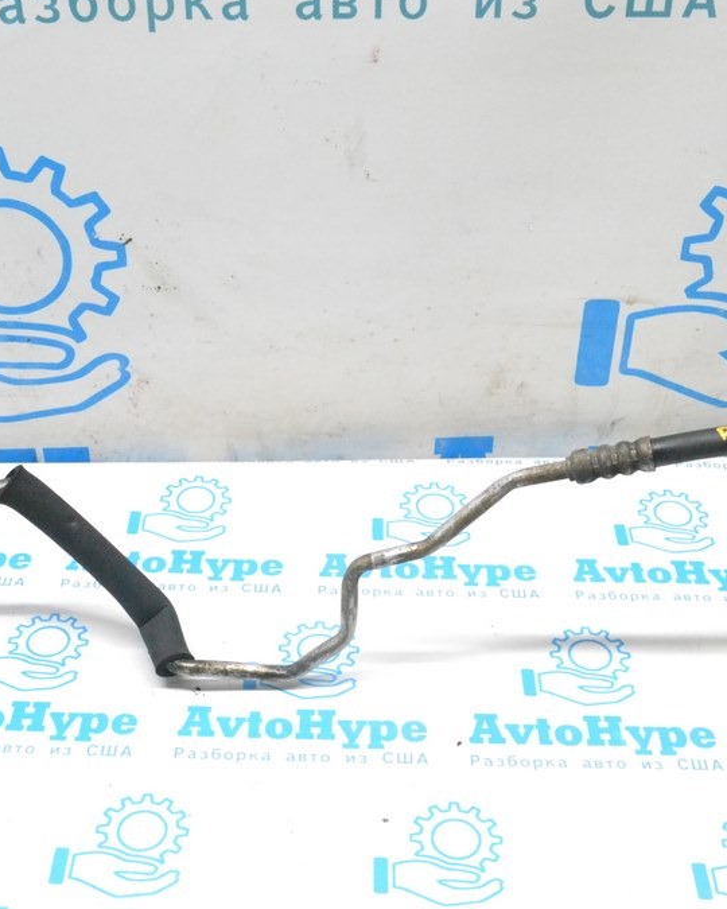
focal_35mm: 47
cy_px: 453
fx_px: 1264
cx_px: 341
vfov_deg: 39.5
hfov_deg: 32.1
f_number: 9
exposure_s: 1/160
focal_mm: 22
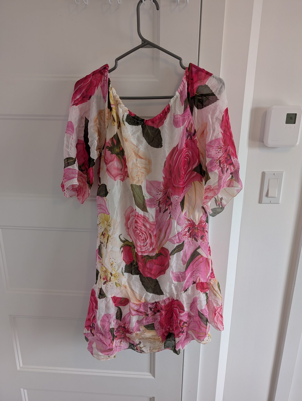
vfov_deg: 71.5
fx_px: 278
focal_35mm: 24
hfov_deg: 56.9
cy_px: 200
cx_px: 151
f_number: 1.68
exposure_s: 1/120
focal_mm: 6.9
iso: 68
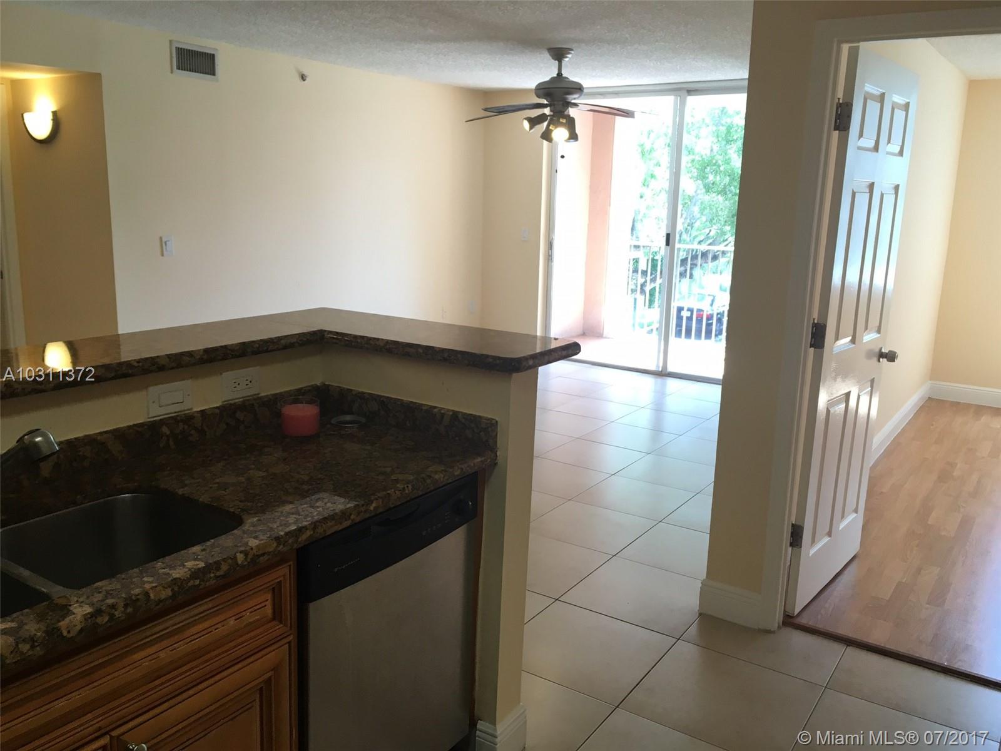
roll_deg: -3.0
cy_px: 376
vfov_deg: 48.2
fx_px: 839
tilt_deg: -8.7
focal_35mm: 29
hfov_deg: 61.7
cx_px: 500
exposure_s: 1/40
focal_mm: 4.15
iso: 32
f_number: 2.2
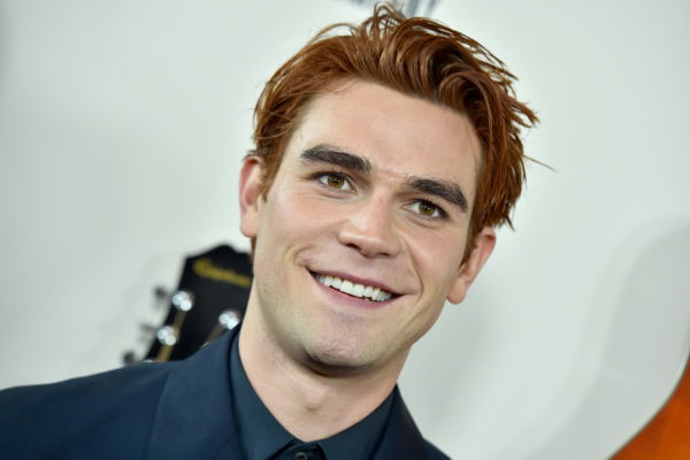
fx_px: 3162
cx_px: 345
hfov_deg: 12.5
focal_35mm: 165
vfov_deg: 8.3
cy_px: 230
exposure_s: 1/500
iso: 3200
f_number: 5.6
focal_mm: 165
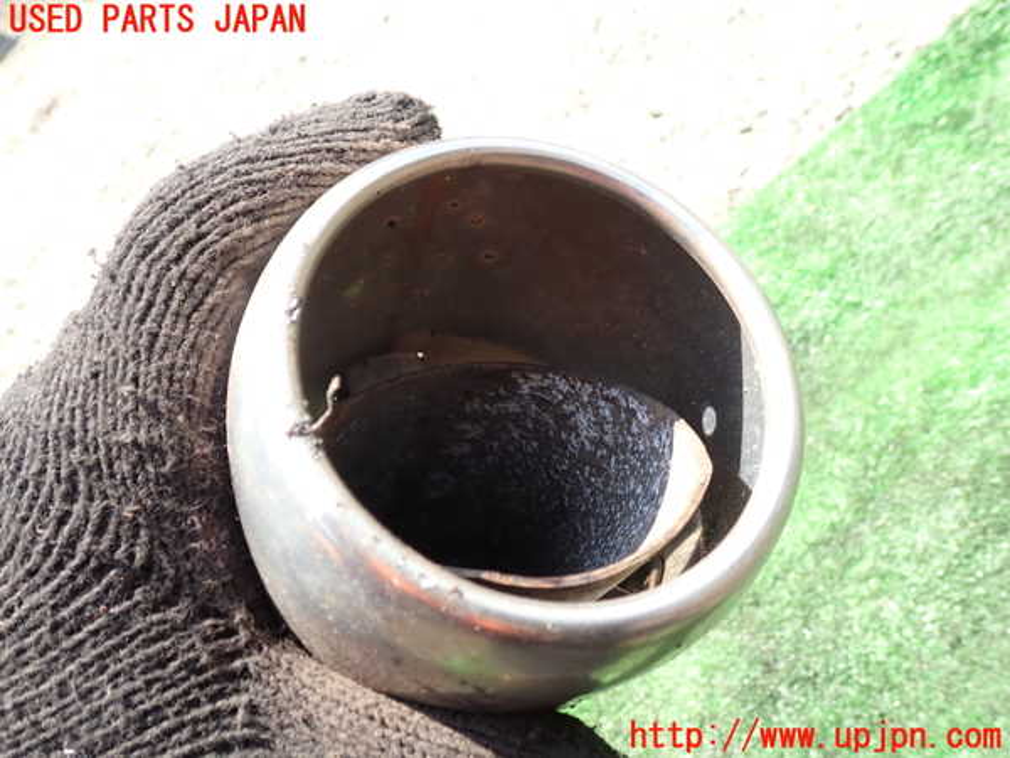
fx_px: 875
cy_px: 379
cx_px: 505
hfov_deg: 60.0
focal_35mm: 30
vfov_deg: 46.8
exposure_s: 1/160
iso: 100
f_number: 3.2
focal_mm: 5.4
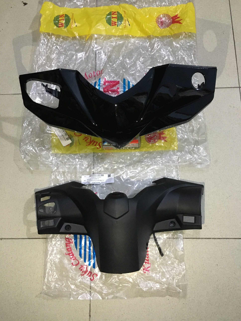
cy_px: 160
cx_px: 120
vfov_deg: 61.7
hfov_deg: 48.2
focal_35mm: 29
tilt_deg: -75.3
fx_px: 269
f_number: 2.2
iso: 250
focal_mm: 4.15
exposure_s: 1/17
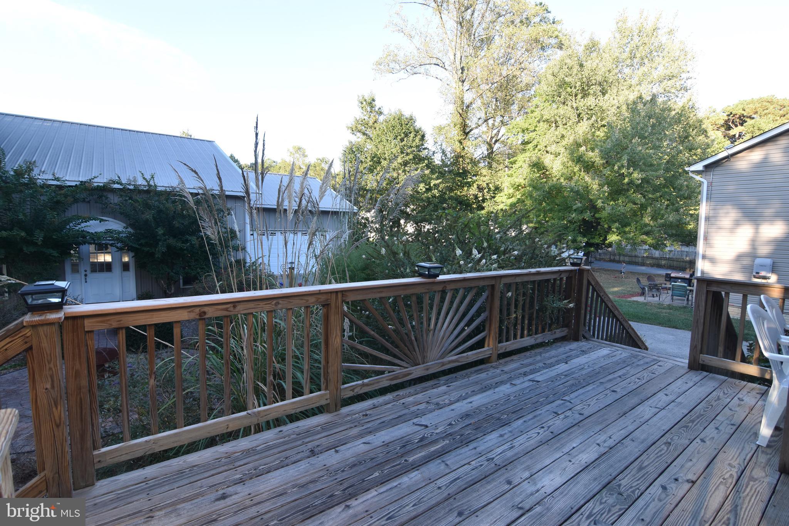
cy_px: 263
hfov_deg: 95.0
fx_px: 362
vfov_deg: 72.0
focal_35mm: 16
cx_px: 394
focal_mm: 11
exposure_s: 1/125
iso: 280
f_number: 5.6
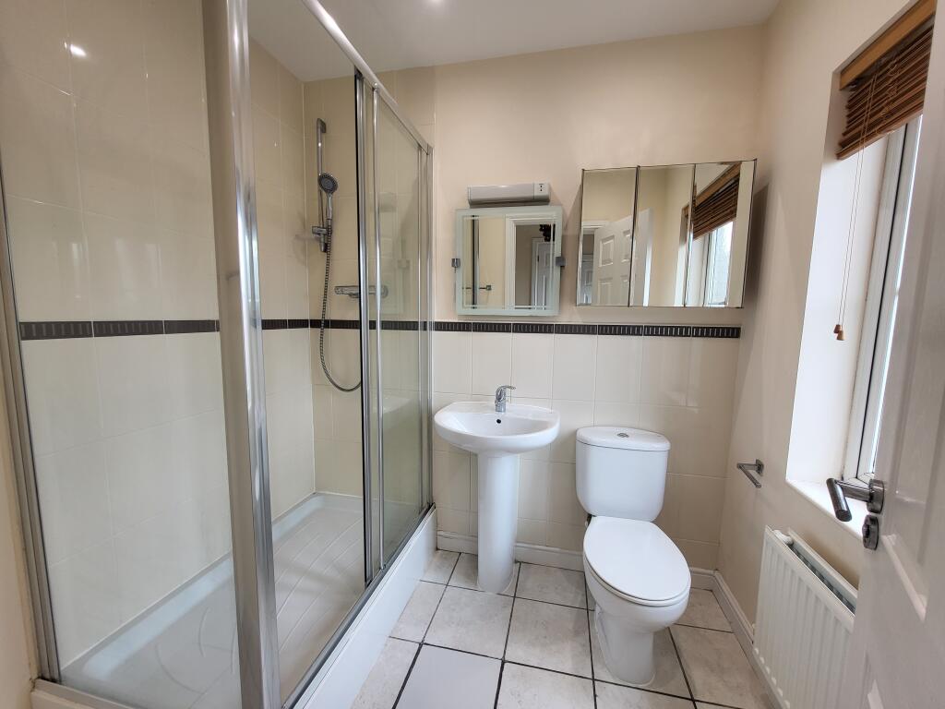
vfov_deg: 89.9
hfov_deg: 106.2
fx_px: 355
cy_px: 354
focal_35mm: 13
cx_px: 472
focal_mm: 1.74
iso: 50
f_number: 2.2
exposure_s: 1/100
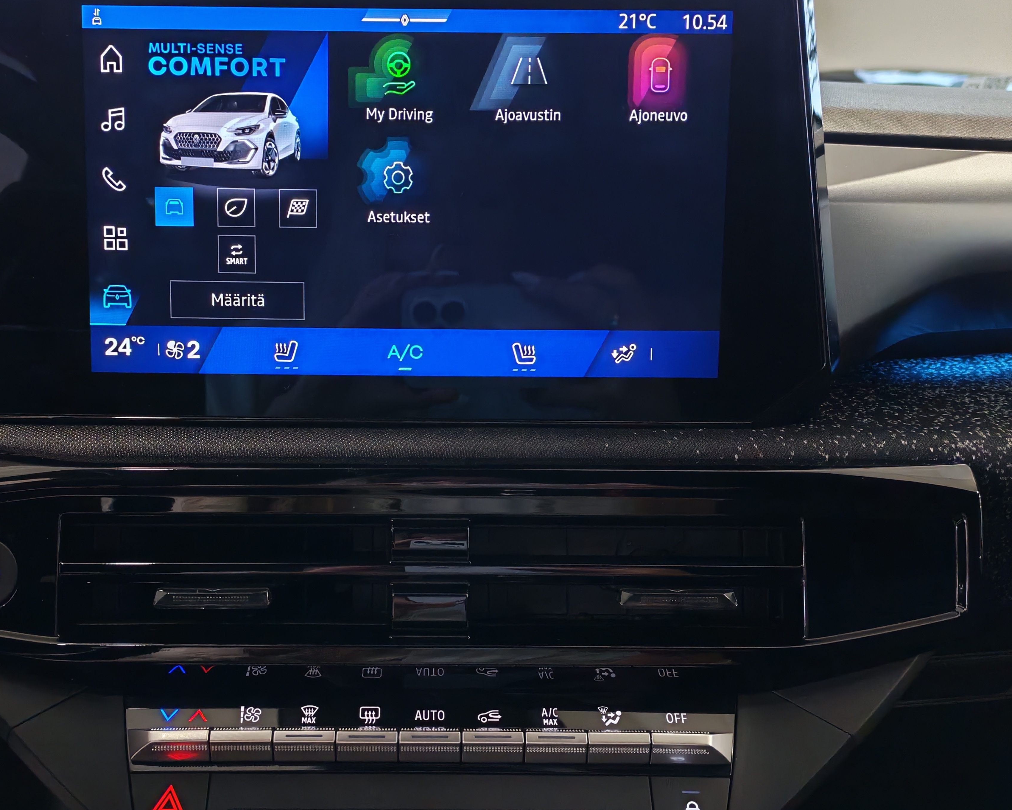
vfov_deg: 37.3
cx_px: 422
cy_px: 427
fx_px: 1198
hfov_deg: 45.6
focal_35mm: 40
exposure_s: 1/100
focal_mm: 6.12
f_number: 1.9
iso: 1119
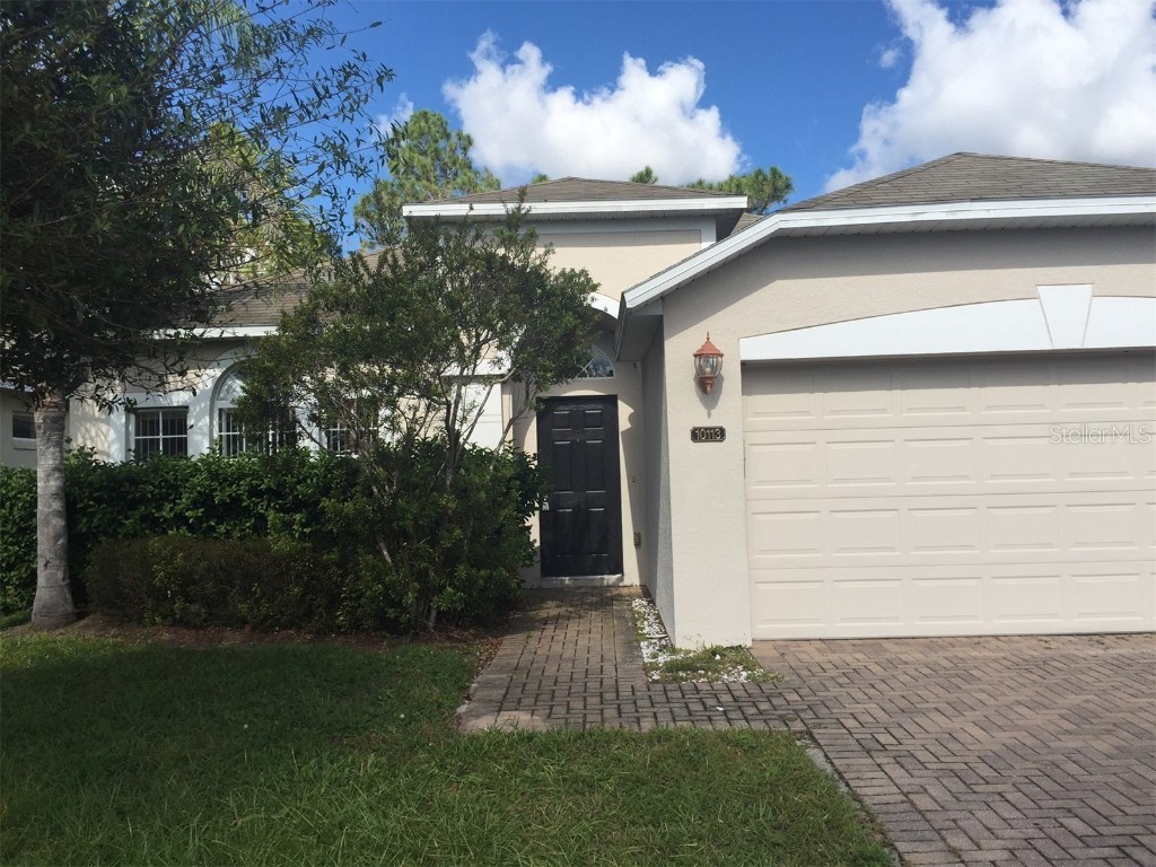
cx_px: 578
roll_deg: +0.7
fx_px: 968
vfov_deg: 48.2
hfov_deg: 61.7
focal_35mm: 29
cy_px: 434
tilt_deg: +4.2
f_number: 2.2
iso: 32
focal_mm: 4.15
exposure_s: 1/2083
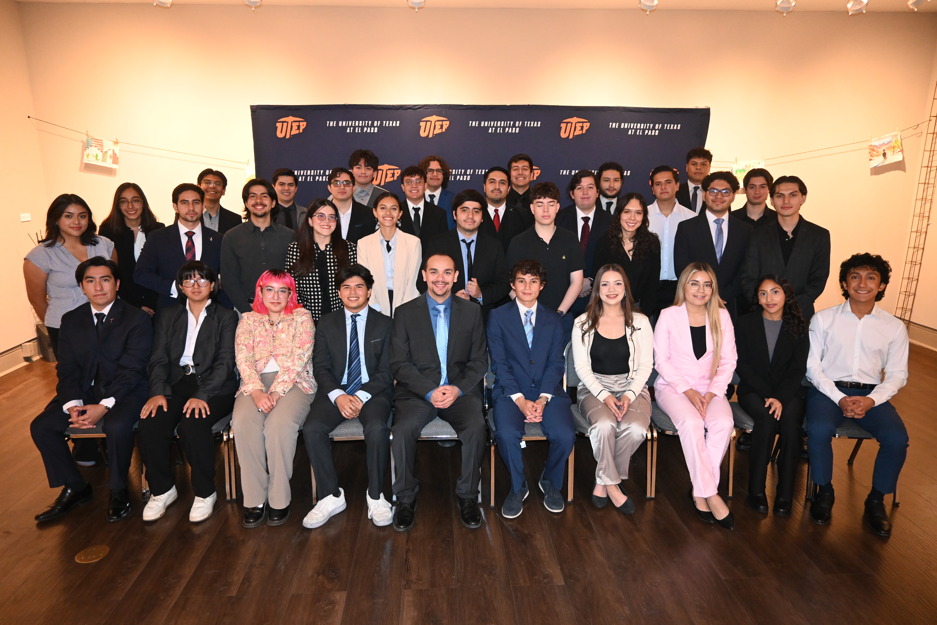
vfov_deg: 53.1
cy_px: 312
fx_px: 625
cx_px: 468
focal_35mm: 24
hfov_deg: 73.7
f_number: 3.5
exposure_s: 1/60
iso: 2500
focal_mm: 16
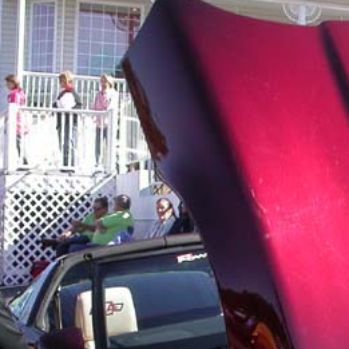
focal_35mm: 103
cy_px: 289
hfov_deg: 16.6
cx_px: 344
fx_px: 1175
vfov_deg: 16.7
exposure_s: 1/200
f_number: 6
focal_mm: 7.85
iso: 100
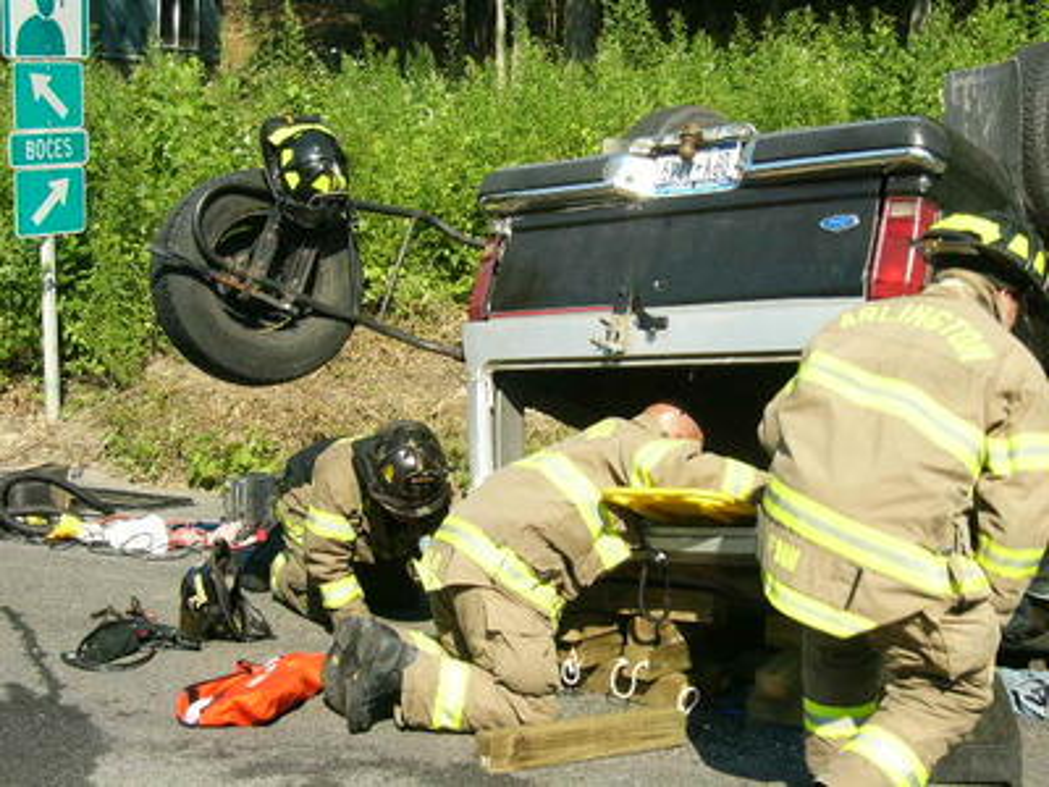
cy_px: 394
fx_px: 1818
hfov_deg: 32.2
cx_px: 524
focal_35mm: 60
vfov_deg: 24.4
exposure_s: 1/80
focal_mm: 10
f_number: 10.4
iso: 100
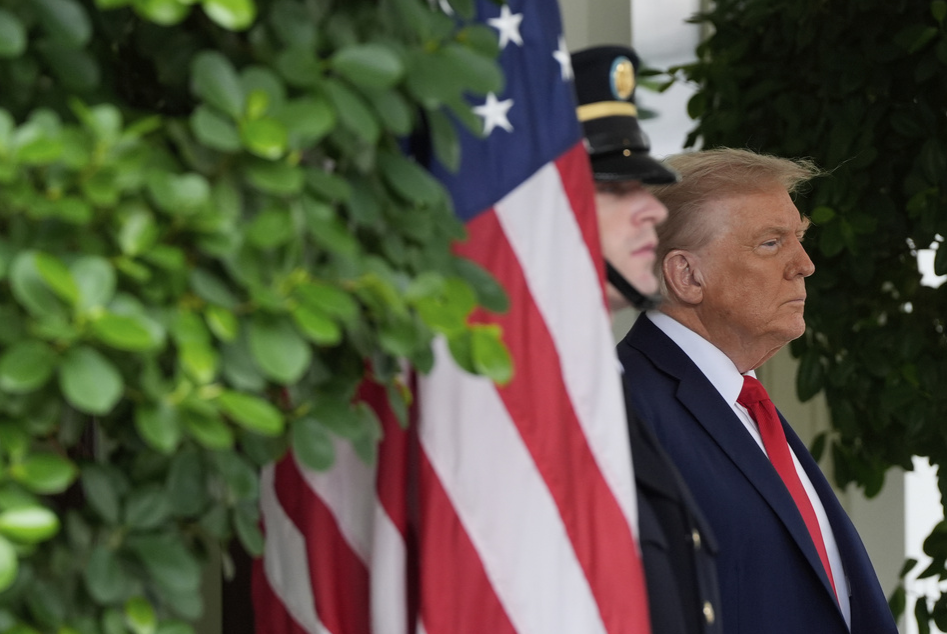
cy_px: 340
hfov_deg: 6.4
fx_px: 8531
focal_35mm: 324
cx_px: 476
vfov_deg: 4.3
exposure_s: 1/640
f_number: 4
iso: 1250
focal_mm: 200
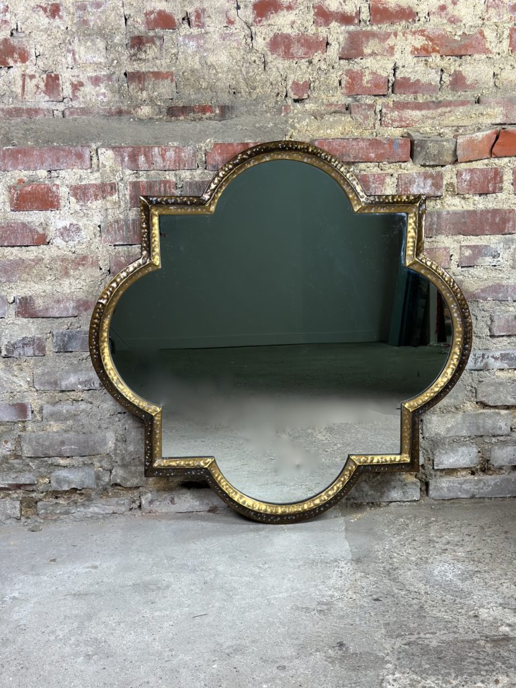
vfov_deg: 39.7
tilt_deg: -12.9
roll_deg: +1.2
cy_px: 344
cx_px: 258
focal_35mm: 48
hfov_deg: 30.3
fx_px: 954
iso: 100
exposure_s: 1/50
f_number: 1.78
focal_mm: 6.86
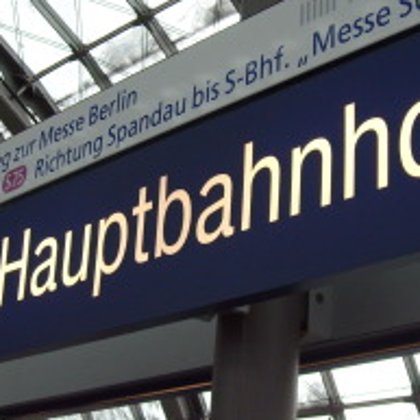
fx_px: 1098
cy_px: 208
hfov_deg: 21.6
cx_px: 222
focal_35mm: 80
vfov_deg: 21.7
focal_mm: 5.7
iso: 135
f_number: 2.8
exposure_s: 1/60
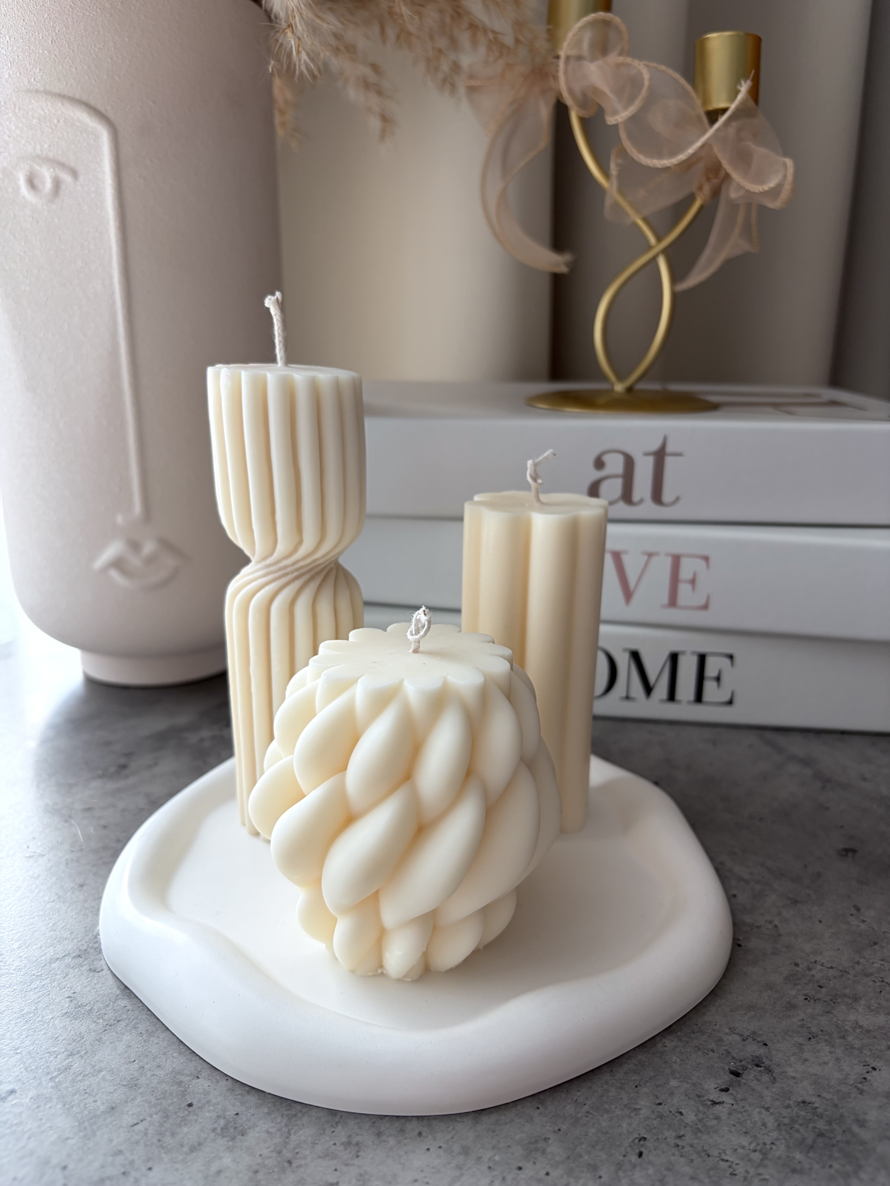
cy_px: 593
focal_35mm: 26
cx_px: 445
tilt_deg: -17.1
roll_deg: -0.4
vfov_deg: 67.3
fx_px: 891
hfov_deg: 53.1
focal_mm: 5.96
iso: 40
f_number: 1.6
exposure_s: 1/122
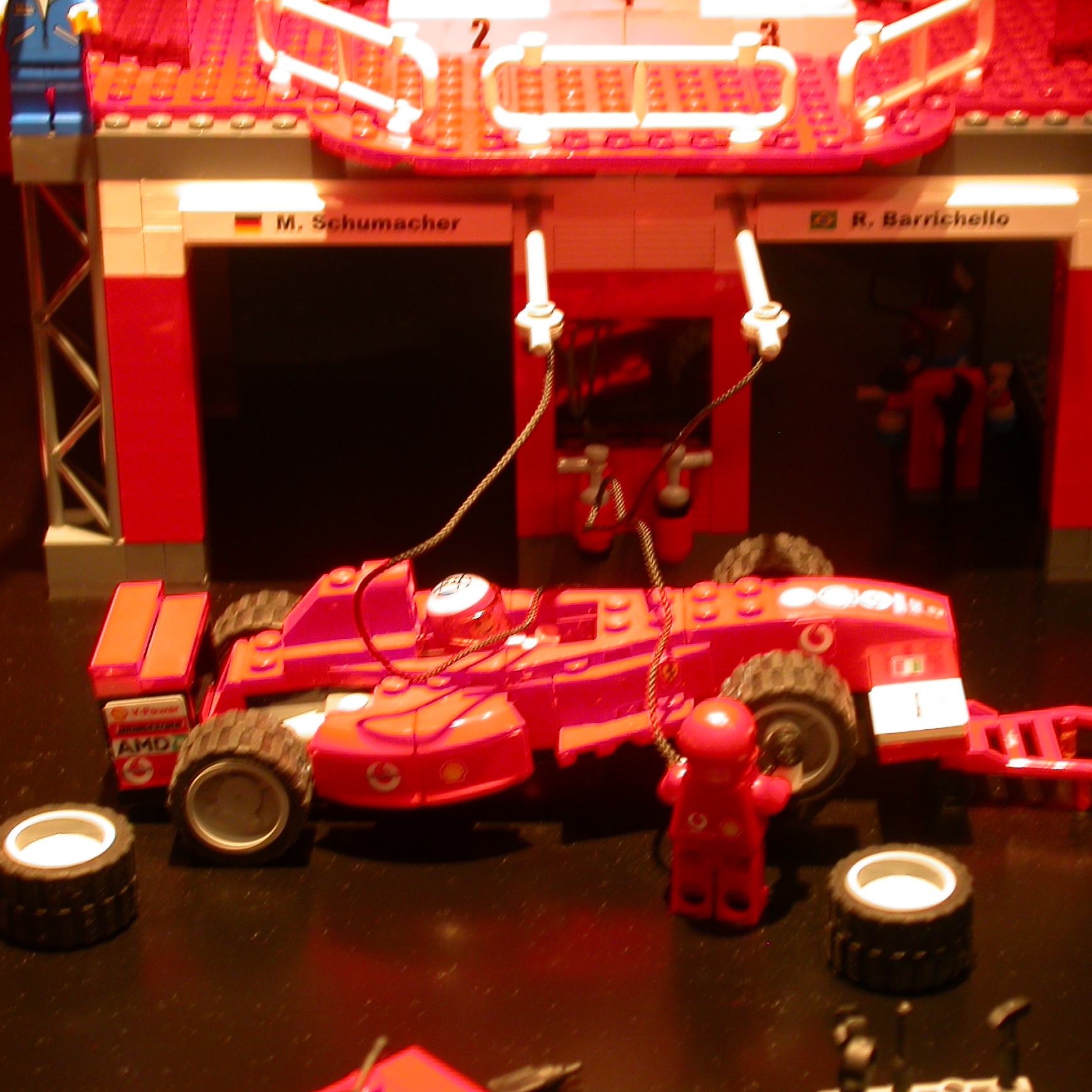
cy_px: 547
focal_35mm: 88
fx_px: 3141
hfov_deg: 19.7
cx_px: 720
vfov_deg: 19.7
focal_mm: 15.3
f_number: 3.4
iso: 100
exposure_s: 1/8.3
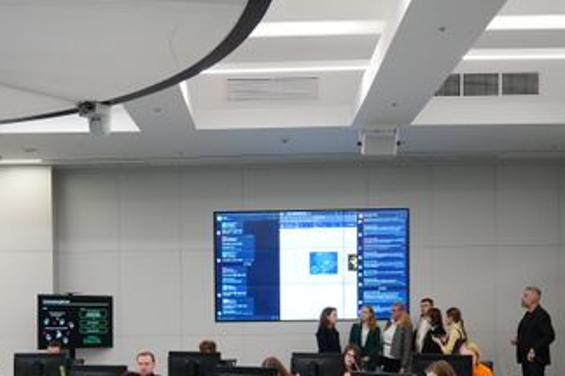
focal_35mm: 52
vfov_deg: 25.1
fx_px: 816
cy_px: 350
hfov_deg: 38.0
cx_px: 223
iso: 2500
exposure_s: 1/500
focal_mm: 24
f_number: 3.2
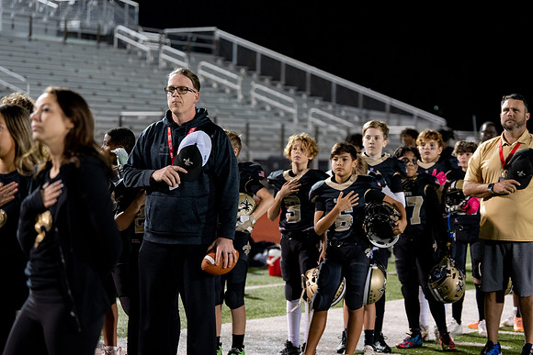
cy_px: 178
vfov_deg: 14.9
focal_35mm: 92
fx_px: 1362
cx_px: 266
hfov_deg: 22.1
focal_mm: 92
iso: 3200
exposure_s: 1/320
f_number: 2.8
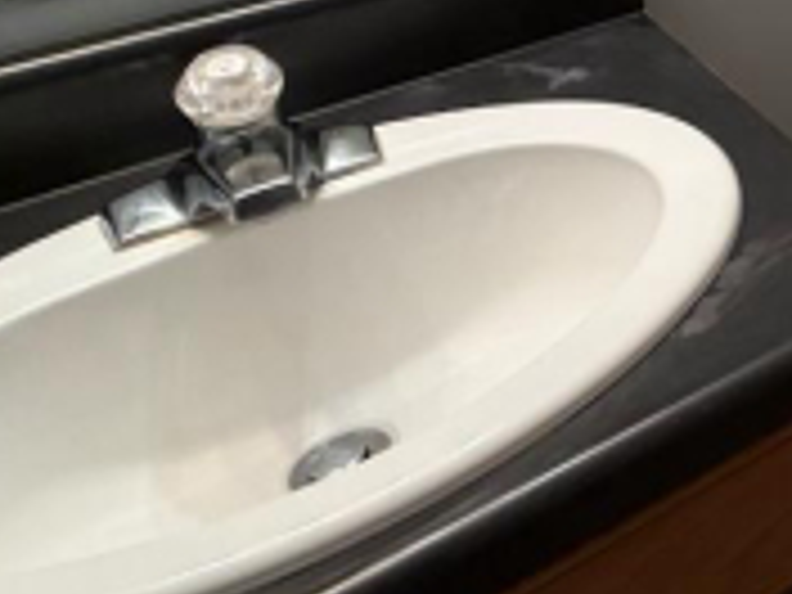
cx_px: 1361
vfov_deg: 23.7
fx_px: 1213
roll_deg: -3.1
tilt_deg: -16.7
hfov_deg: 23.2
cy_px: -212
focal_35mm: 53
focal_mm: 2.22
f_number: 2.2
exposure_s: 1/60
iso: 320
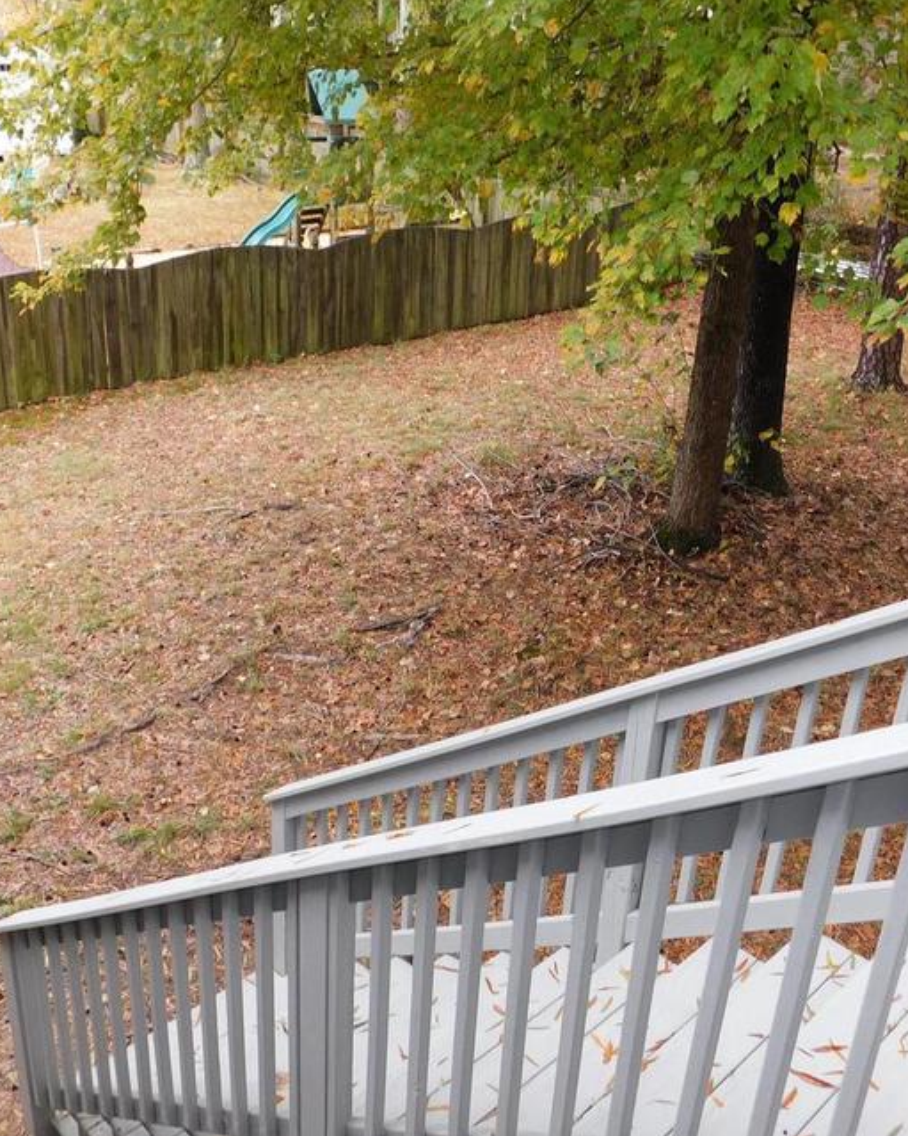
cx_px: 528
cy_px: 539
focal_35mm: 36
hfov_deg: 41.0
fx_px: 1210
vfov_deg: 50.3
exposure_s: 1/40
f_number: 3
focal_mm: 4
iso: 125
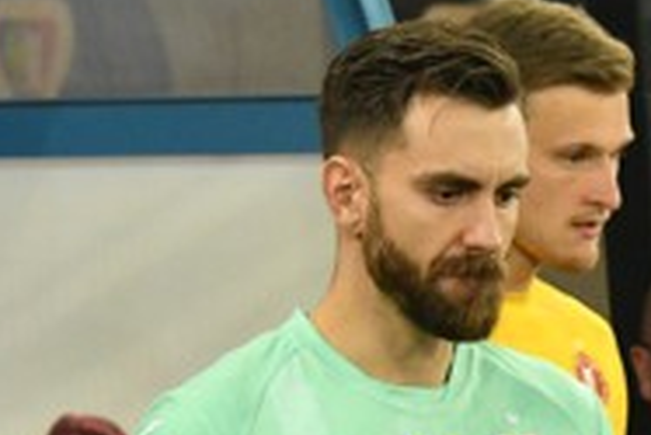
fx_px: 8125
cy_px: 663
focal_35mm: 449
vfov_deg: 3.1
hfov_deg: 4.5
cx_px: 1239
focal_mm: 70
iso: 2500
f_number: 5
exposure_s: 1/320
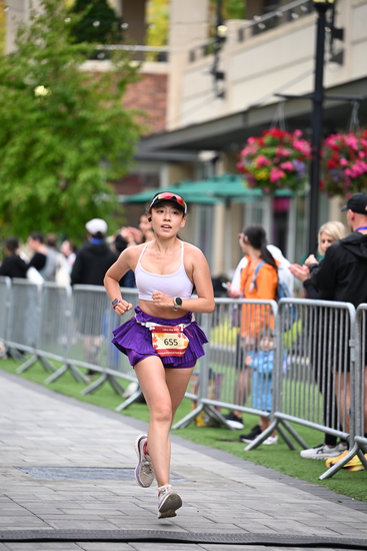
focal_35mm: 150
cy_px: 276
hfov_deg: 9.2
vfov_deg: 13.7
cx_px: 184
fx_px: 2292
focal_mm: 150
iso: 800
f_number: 2.8
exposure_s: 1/2000
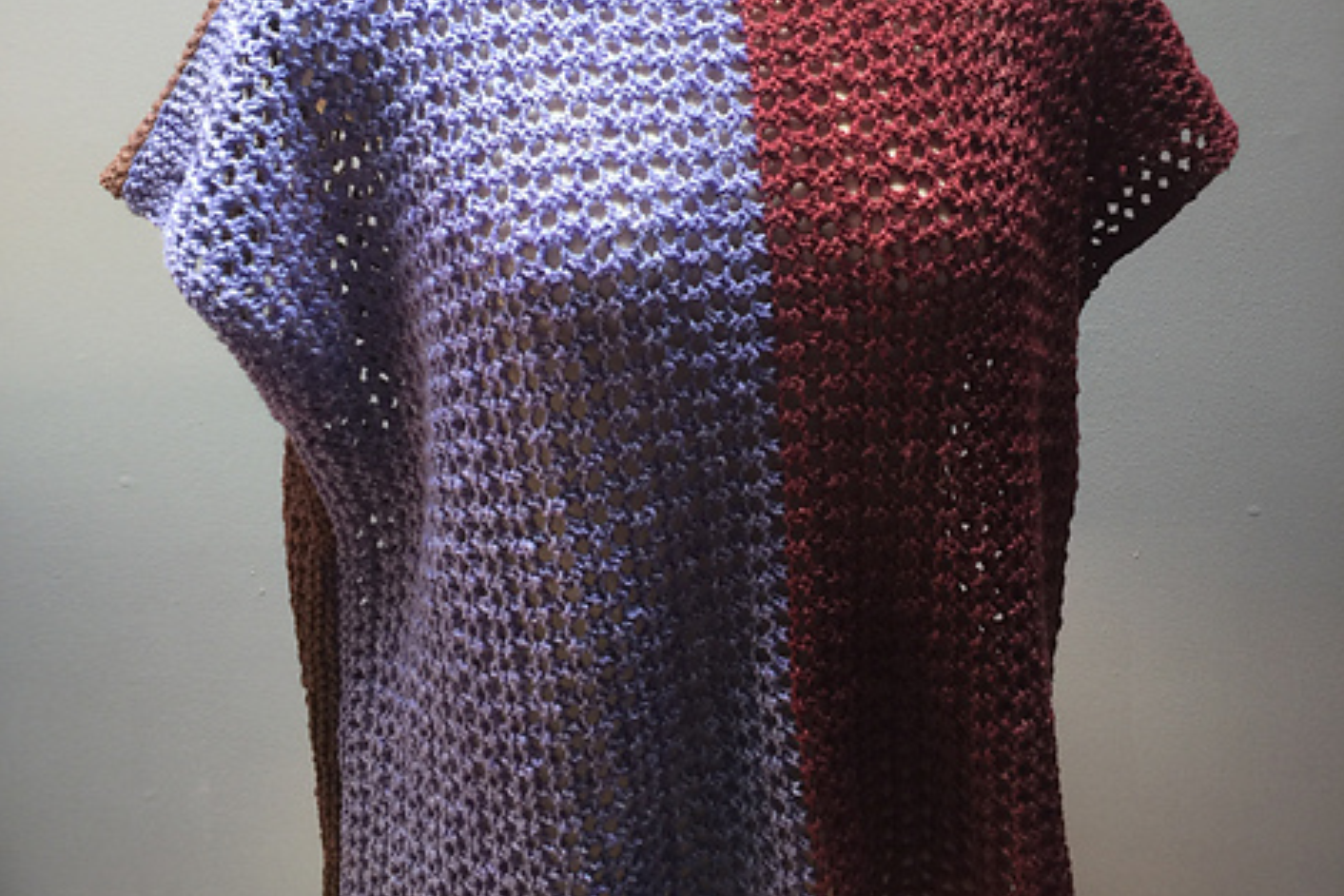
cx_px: 682
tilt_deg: -14.7
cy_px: 291
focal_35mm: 41
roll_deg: +1.8
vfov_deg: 32.3
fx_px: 1531
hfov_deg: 47.4
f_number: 2.2
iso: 32
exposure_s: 1/15
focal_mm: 4.15
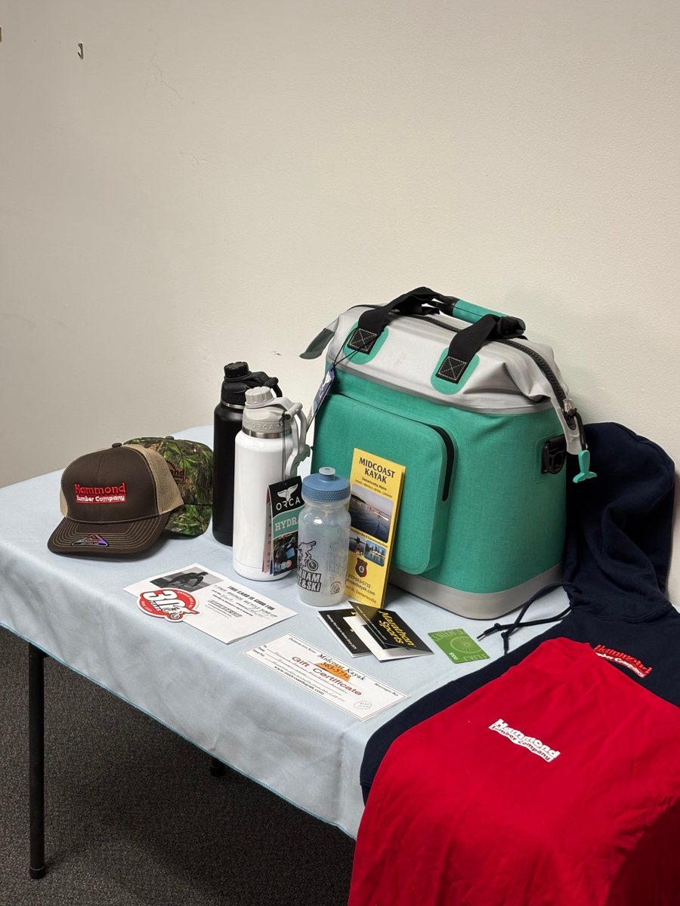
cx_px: 340
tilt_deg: -22.7
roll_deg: -4.1
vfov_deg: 36.8
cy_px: 453
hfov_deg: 28.0
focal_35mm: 52
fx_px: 1362
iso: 125
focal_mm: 5.96
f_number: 1.6
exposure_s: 1/60
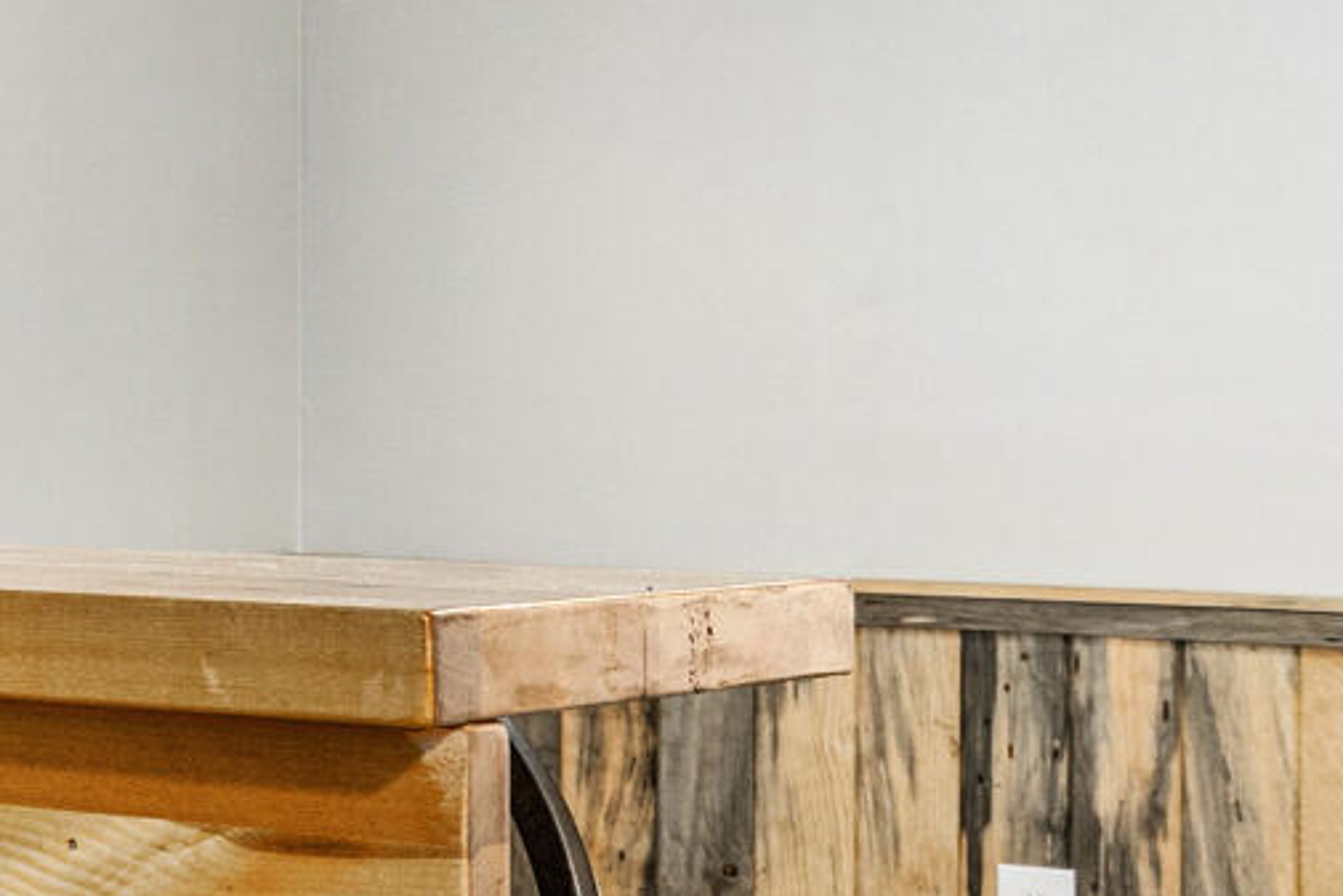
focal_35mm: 95
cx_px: -1755
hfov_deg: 14.8
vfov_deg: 14.4
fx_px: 3545
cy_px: 332
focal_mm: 16
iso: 500
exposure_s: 1
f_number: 10
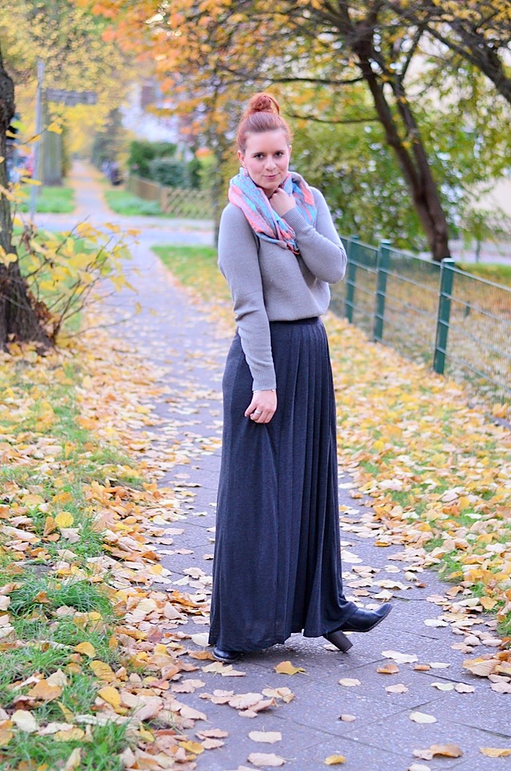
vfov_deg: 27.0
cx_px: 256
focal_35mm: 75
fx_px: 1604
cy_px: 386
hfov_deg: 18.1
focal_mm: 50
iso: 500
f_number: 1.8
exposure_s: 1/80
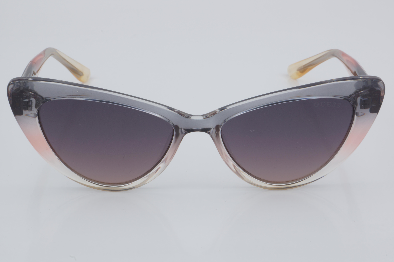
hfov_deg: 24.6
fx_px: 903
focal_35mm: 82
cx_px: 197
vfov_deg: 16.6
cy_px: 131
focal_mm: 55
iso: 100
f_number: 32
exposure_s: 1/4
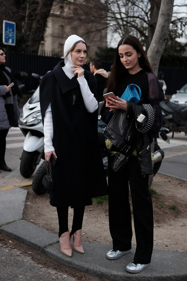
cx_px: 103
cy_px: 137
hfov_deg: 22.3
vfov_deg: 32.9
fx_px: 475
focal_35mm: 61
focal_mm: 35
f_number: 2
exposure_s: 1/2000
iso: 250
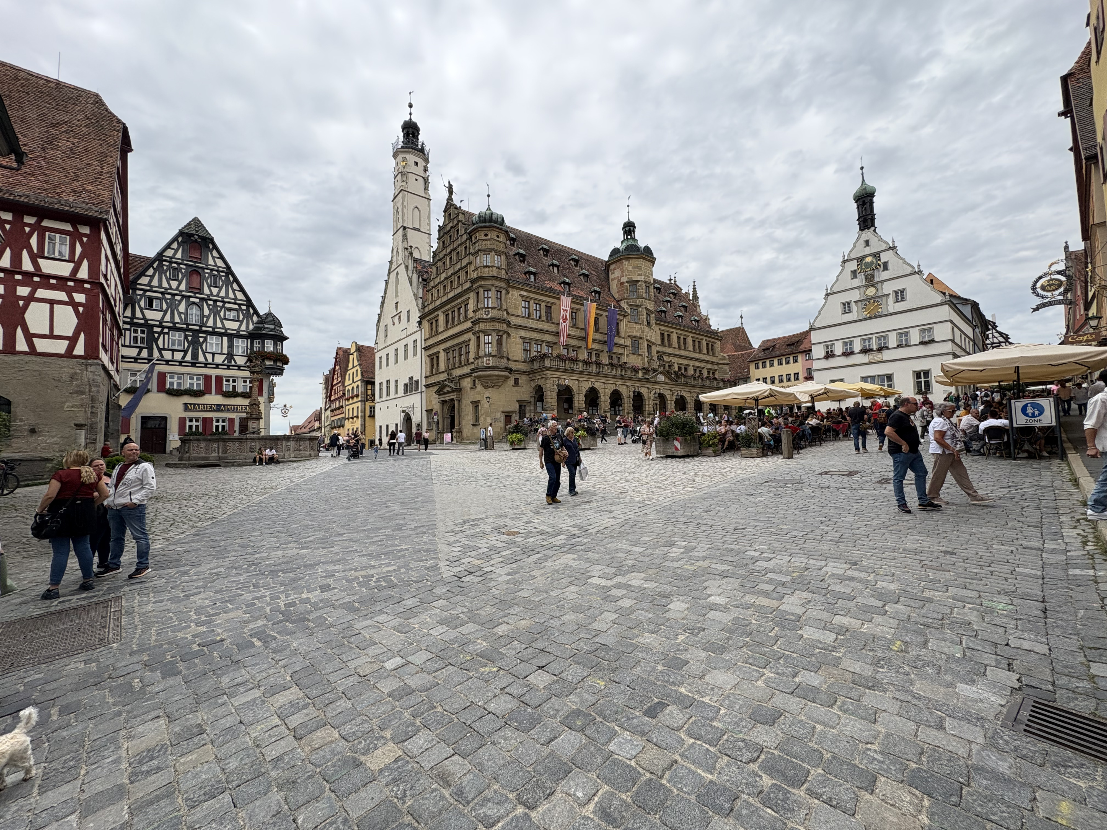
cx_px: 554
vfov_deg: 85.7
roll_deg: +1.6
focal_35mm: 14
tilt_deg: +4.7
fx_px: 448
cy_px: 415
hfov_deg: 102.1
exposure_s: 1/921
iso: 40
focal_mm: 2.22
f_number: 2.2
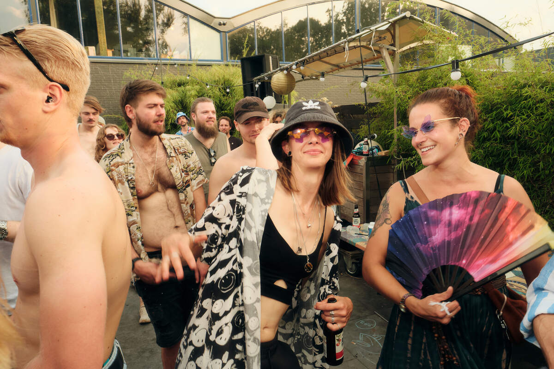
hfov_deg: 73.7
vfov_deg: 53.1
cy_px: 184
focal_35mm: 24
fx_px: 369
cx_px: 277
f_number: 8
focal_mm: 16
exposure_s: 1/125
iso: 640
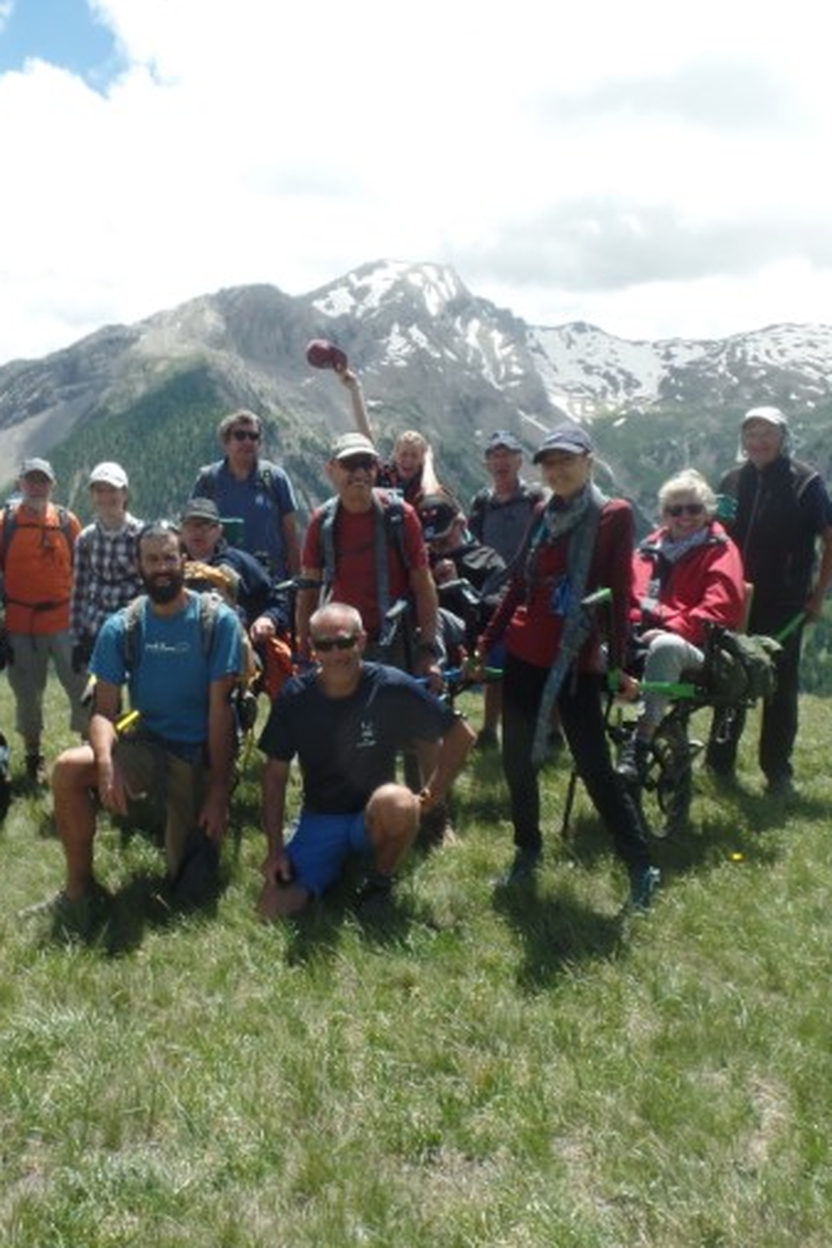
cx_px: 281
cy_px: 644
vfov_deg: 57.2
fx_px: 1144
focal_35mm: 33
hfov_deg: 39.5
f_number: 3.5
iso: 80
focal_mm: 4.1
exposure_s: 1/500
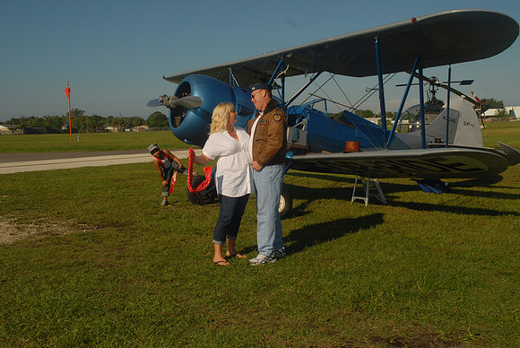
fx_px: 564
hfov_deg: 49.5
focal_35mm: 39
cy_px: 174
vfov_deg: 34.3
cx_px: 260
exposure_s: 1/250
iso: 100
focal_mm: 26
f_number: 11
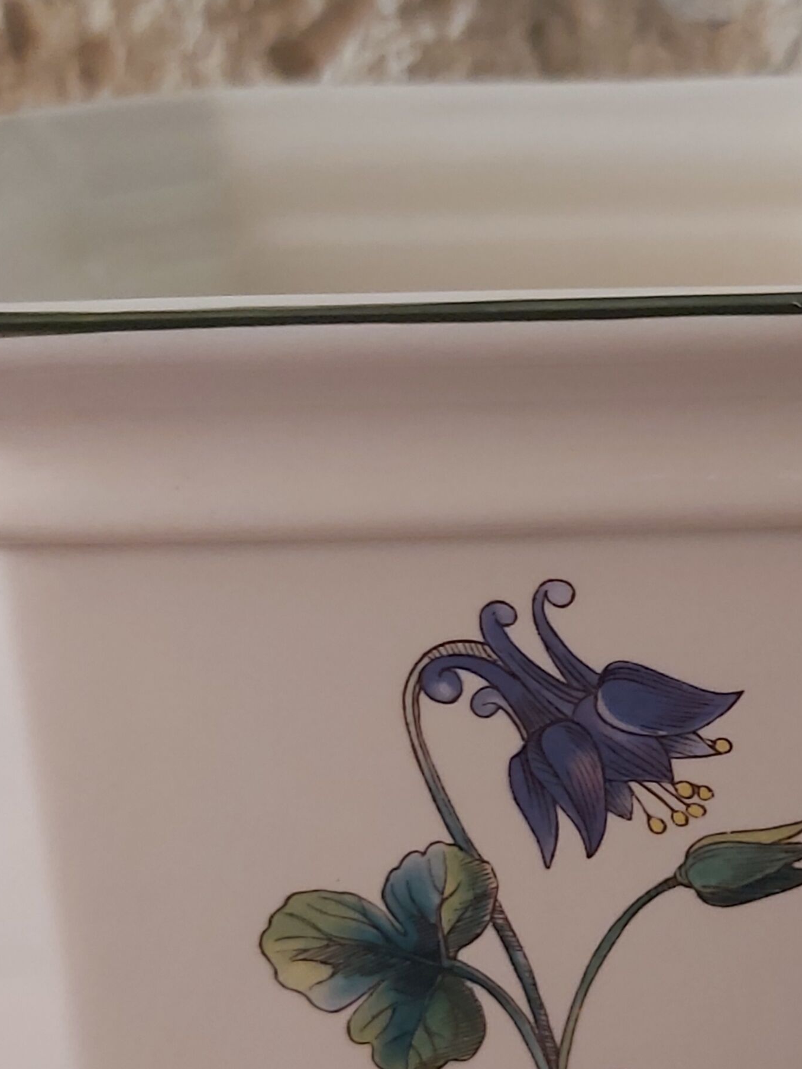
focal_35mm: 58
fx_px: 1791
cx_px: 538
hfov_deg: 25.1
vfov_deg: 33.0
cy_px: 709
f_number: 1.7
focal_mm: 3.92
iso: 640
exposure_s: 1/24
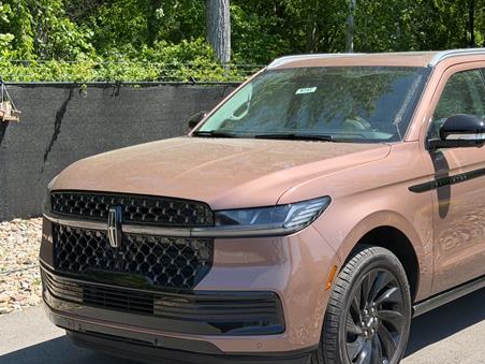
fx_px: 953
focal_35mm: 68
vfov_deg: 21.6
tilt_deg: -7.1
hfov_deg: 28.4
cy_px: 204
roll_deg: -1.4
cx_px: 319
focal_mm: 6.76
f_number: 1.78
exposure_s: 1/2273
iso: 80
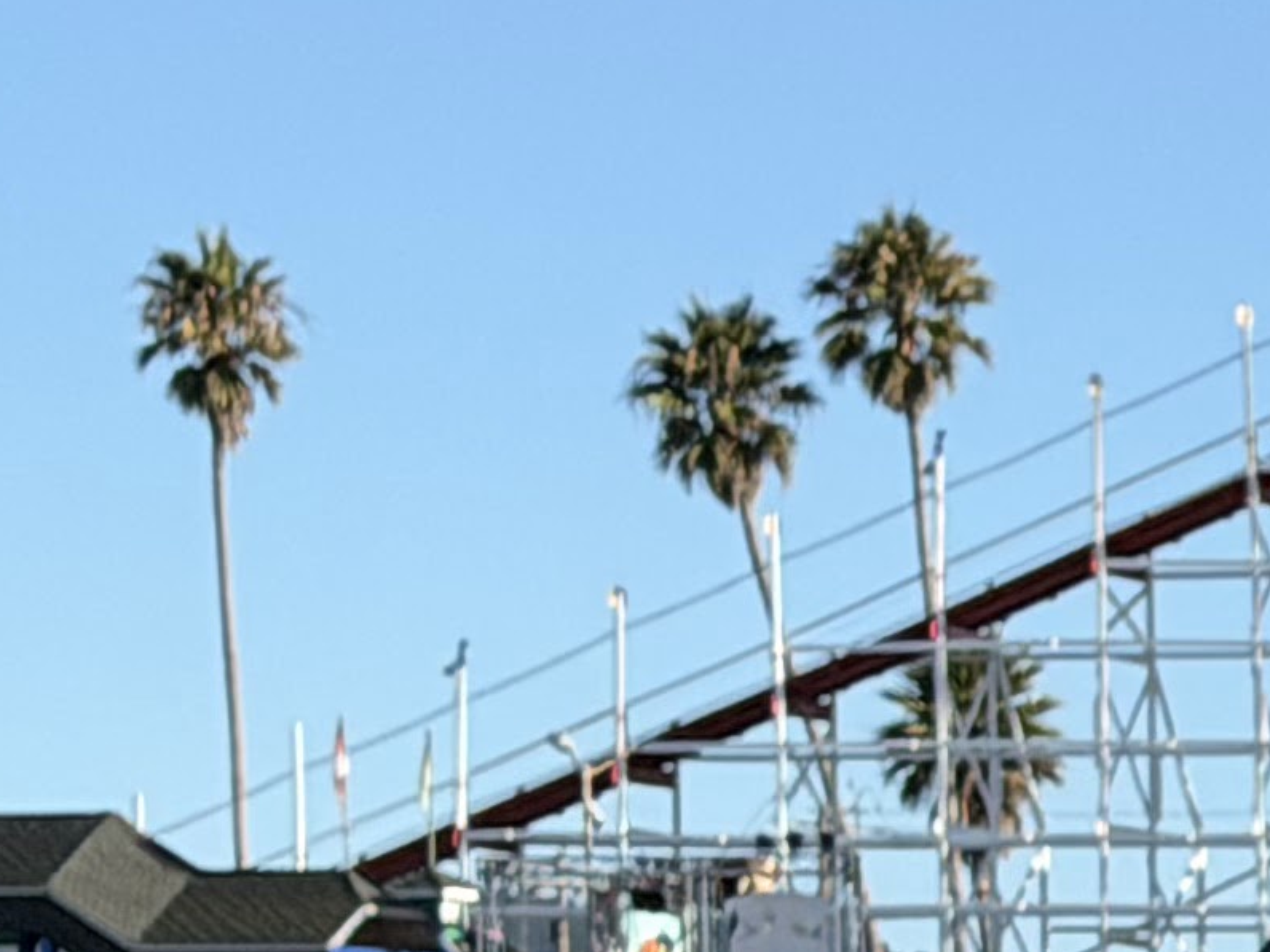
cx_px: 2837
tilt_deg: -3.4
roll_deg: +0.0
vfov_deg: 6.0
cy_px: 1880
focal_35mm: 243
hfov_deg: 7.7
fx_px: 8915
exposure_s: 1/3534
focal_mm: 6.76
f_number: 1.78
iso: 64
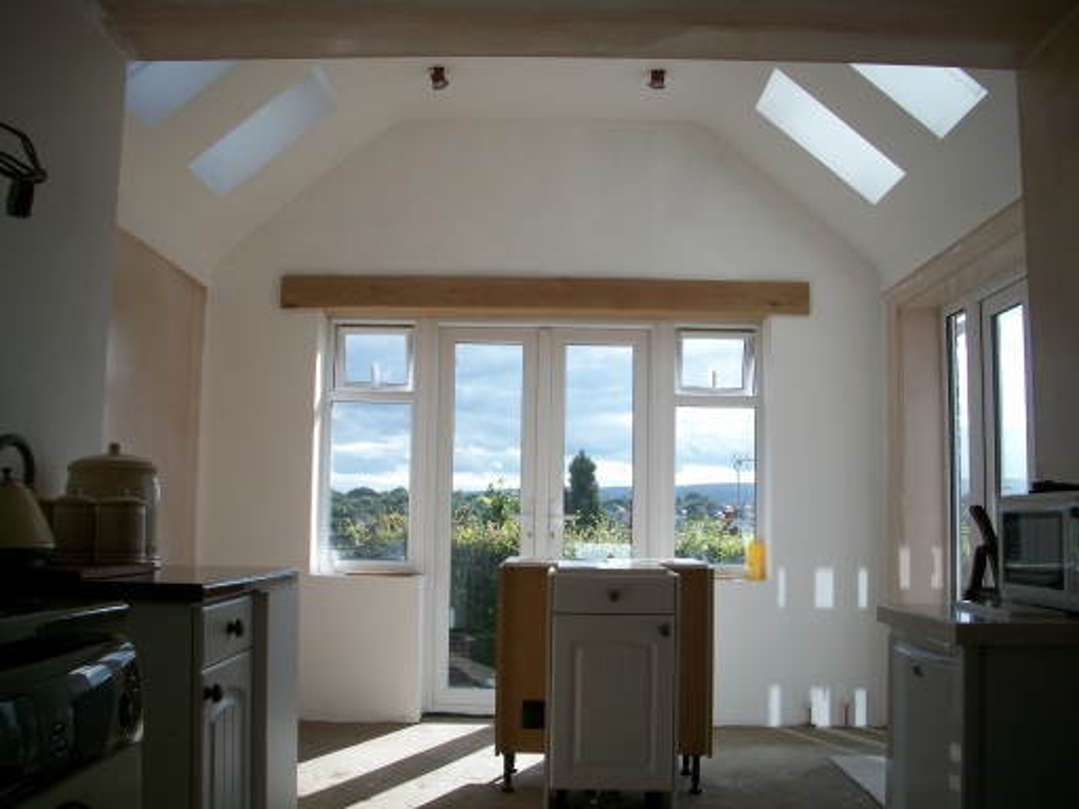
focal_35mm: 35
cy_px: 404
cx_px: 540
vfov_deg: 40.7
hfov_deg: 52.6
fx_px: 1091
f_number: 3.1
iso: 80
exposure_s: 1/500
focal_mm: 6.3
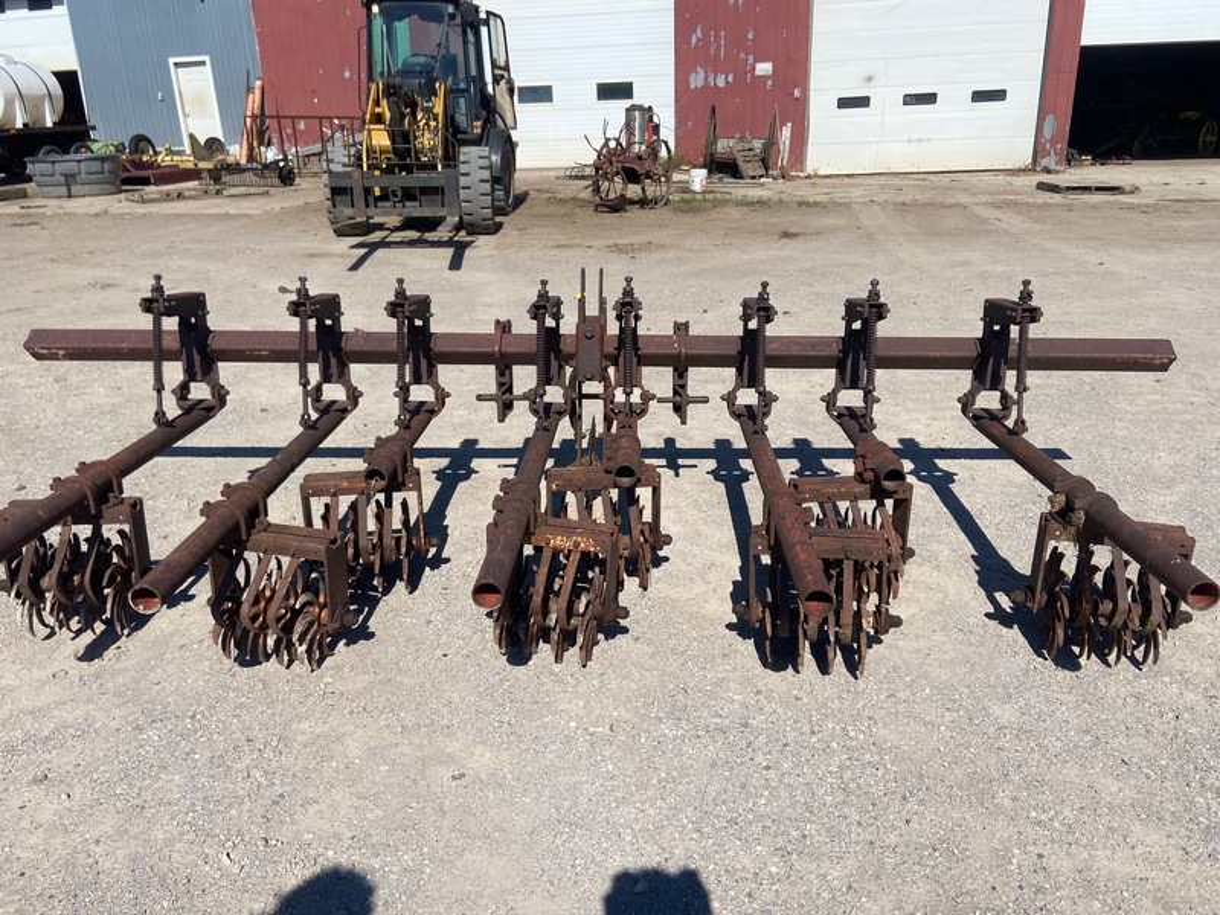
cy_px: 458
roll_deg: +3.0
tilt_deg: -23.0
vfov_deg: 53.1
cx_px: 610
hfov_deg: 67.3
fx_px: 916
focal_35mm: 26
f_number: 1.8
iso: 32
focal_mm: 4.25
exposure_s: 1/4808
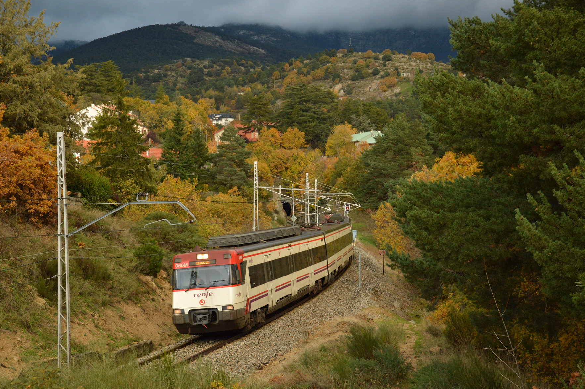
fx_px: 1056
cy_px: 203
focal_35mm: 65
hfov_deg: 31.0
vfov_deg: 20.9
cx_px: 296
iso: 800
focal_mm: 40
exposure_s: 1/400
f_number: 6.3
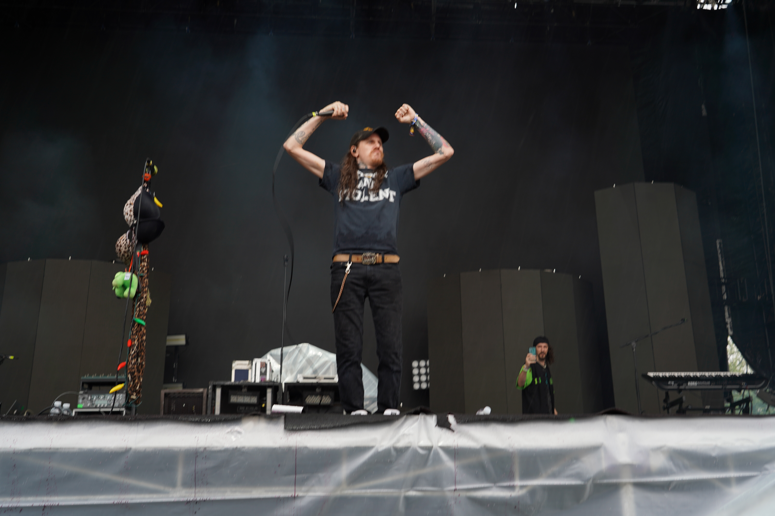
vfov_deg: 35.1
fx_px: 818
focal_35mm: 38
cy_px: 258
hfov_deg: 50.7
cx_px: 388
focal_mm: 38
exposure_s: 1/80
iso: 100
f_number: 5.6
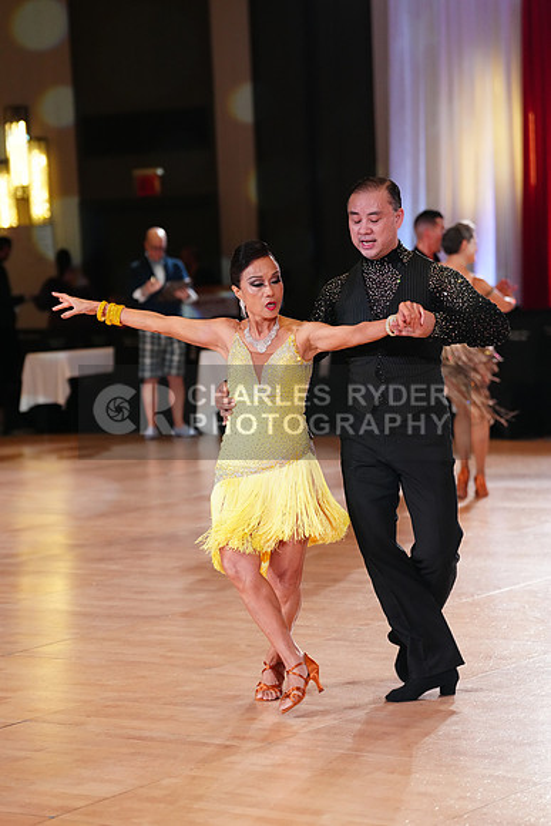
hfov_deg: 13.7
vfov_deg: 20.4
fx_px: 2294
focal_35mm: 100
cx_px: 276
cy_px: 413
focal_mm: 100
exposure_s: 1/640
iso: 3200
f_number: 3.2
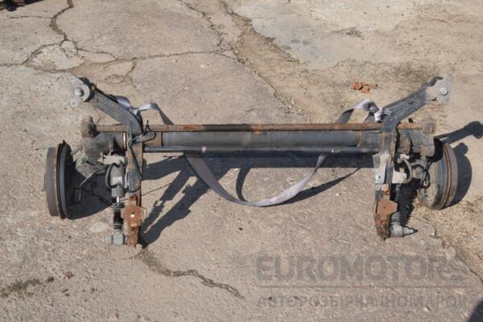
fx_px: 644
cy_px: 161
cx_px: 242
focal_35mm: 48
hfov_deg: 41.1
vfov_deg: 28.1
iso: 800
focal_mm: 32
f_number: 25
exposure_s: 1/200
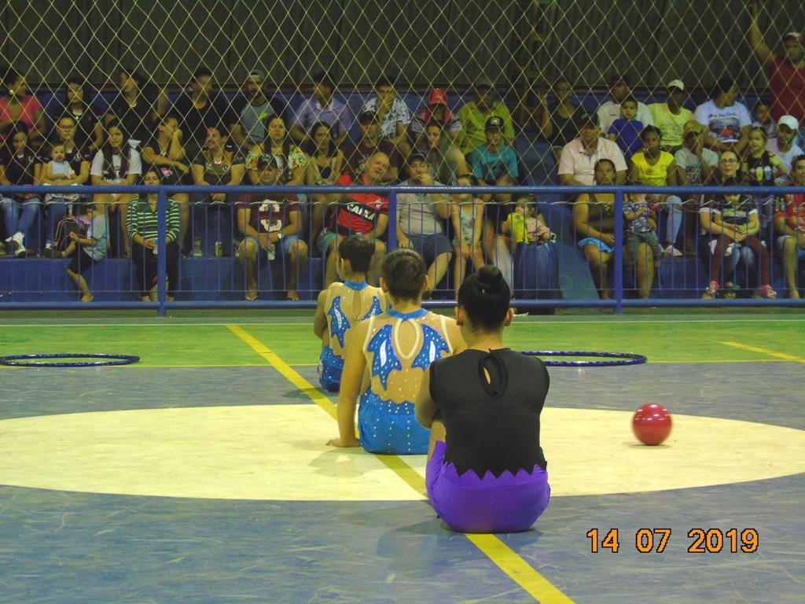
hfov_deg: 18.2
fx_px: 2512
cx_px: 402
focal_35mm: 108
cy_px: 302
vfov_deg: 13.7
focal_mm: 19
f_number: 4.4
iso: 400
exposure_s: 1/5
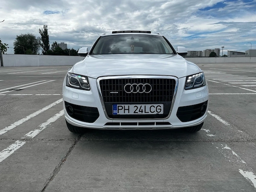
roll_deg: +0.9
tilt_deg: -9.9
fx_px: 192
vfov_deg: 53.1
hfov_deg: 67.3
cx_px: 128
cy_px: 96
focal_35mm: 26
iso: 50
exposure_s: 1/5319
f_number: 1.6
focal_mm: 5.1
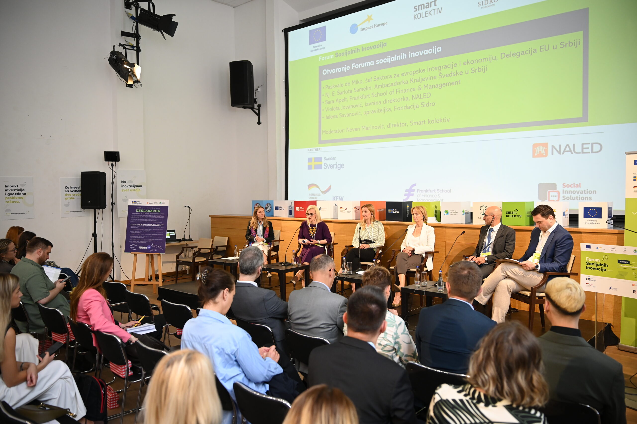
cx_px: 318
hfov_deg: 65.5
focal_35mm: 28
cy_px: 212
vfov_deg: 46.4
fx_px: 495
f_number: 2.8
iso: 1600
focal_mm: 28
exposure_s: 1/400
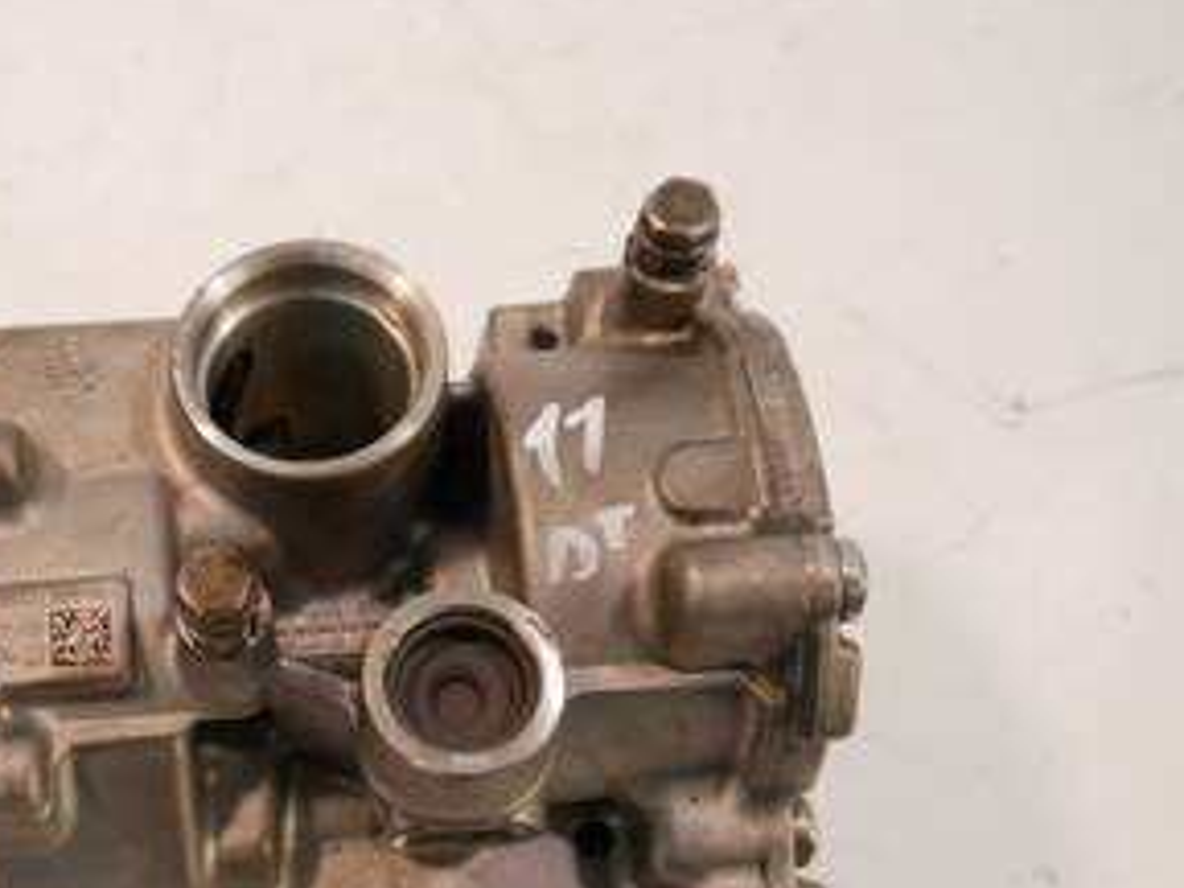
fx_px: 1710
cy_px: 715
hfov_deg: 36.7
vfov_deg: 28.5
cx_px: 210
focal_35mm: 50
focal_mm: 15
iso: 800
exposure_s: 1/125
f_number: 3.5
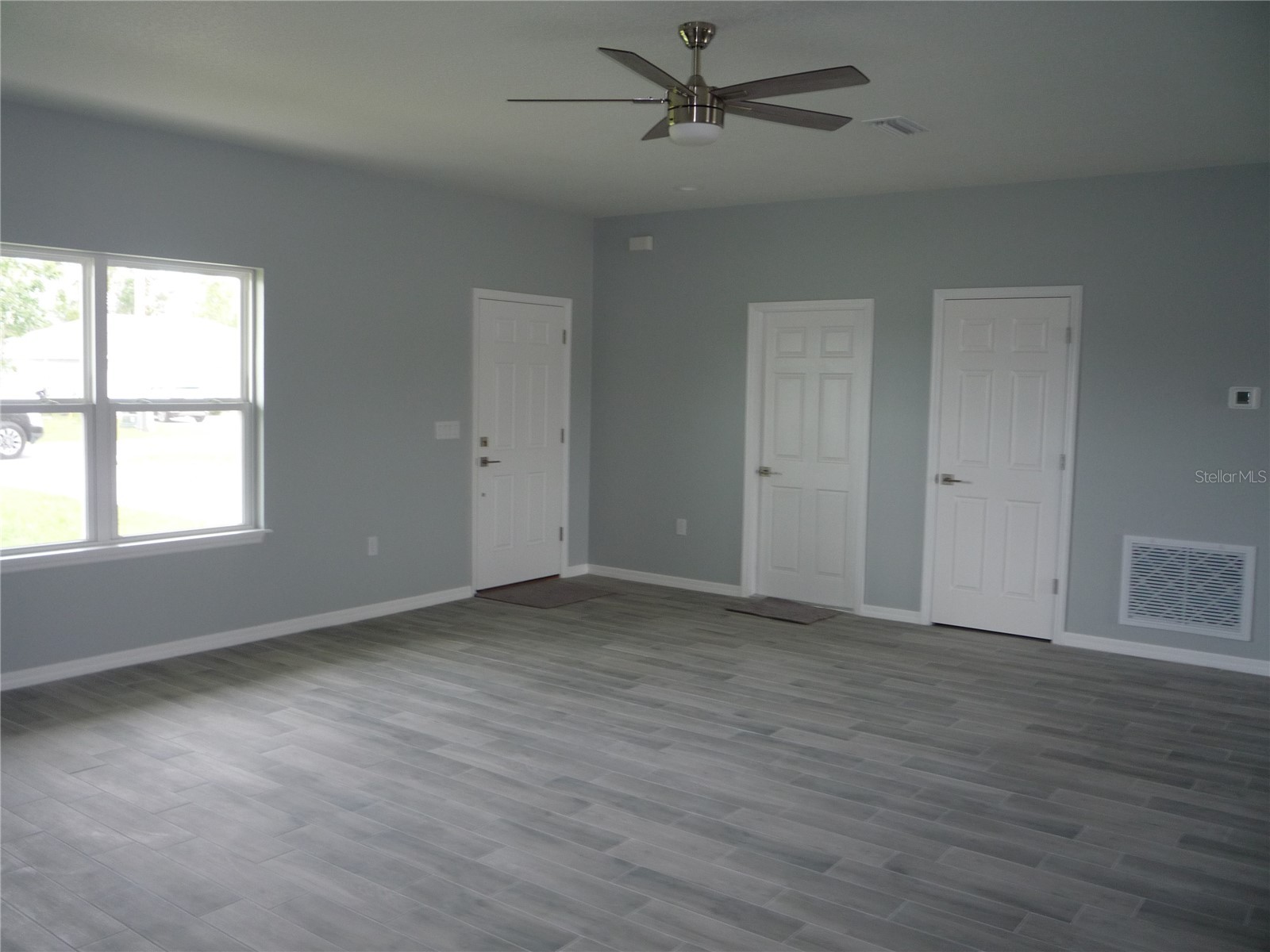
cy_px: 476
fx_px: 1101
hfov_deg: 60.0
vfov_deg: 46.8
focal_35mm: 30
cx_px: 635
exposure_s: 1/30
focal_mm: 5.2
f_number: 3.3
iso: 100
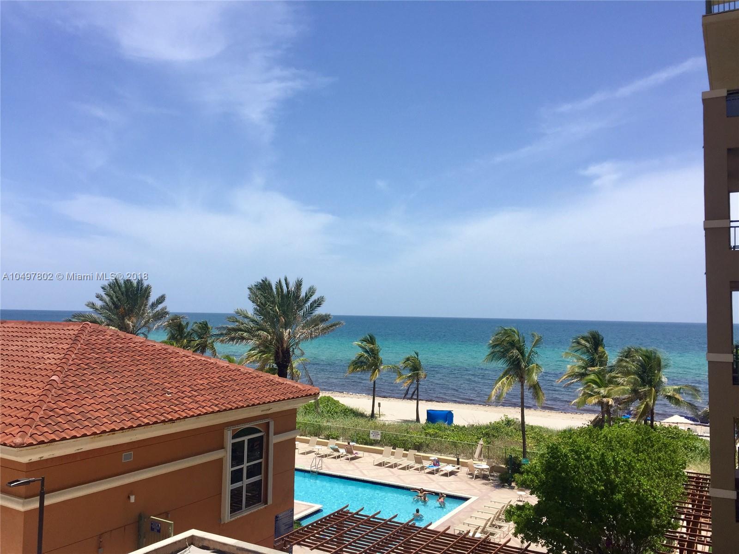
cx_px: 370
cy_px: 277
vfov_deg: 48.2
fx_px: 619
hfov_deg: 61.7
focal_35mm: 29
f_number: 2.2
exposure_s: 1/2639
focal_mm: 4.15
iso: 32
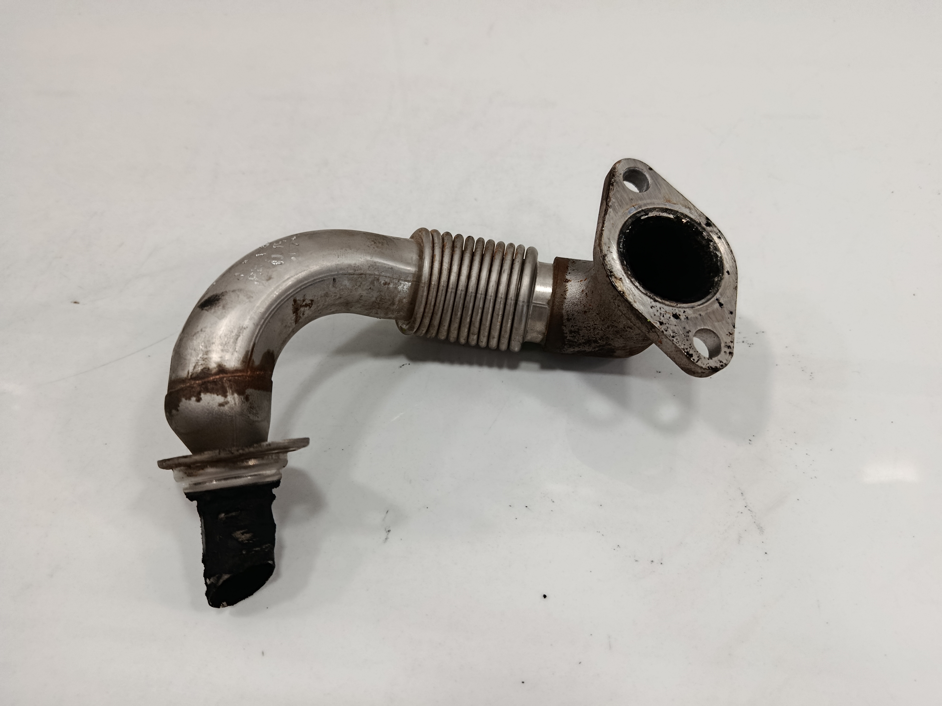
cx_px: 471
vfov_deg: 56.8
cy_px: 353
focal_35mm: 24
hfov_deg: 71.6
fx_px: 653
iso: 820
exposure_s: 1/100
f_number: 1.7
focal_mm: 5.24
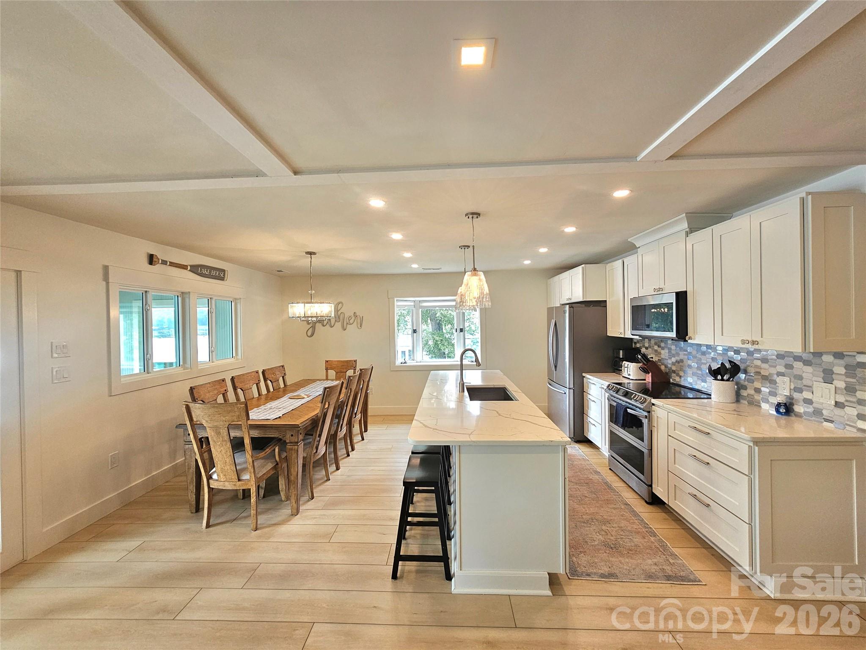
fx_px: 325
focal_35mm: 13
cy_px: 325
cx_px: 433
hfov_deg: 106.2
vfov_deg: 89.9
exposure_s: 1/60.2
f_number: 2.2
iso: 80
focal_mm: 2.2
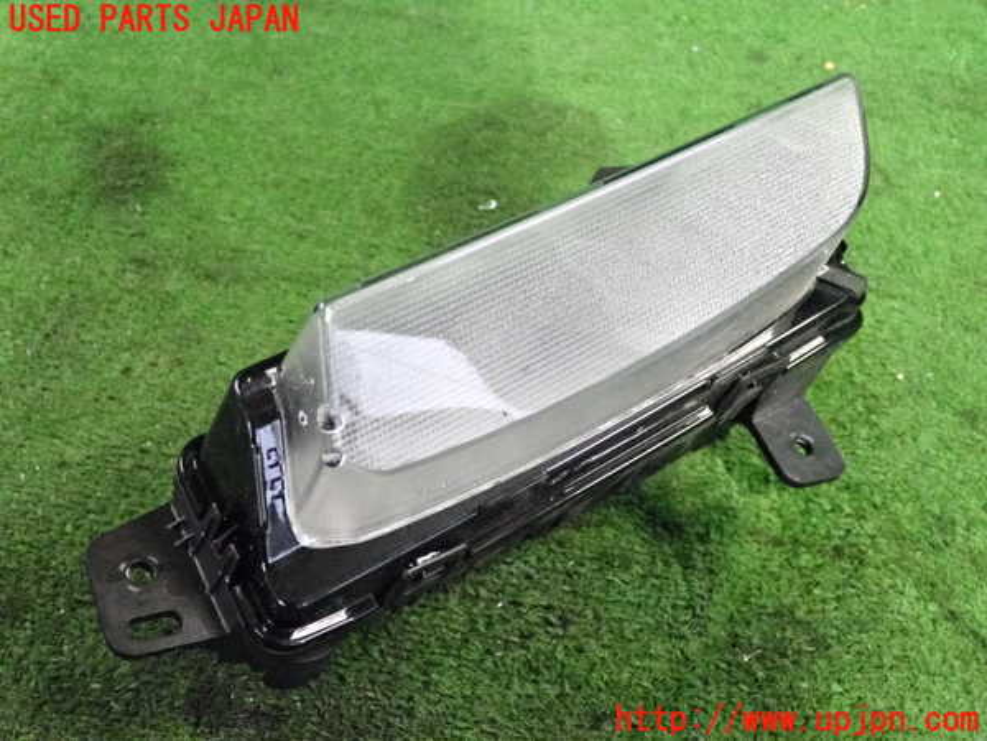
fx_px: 1255
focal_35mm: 44
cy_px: 370
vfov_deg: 32.9
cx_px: 494
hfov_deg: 42.9
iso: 3200
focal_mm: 7.84
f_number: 2.9
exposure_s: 1/125
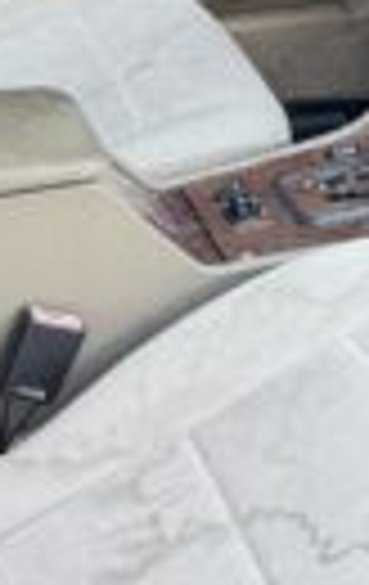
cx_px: 513
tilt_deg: -29.1
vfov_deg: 25.9
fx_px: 1247
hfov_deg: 15.8
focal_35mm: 78
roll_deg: -6.7
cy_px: 108
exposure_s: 1/121
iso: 125
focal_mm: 6.76
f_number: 1.78
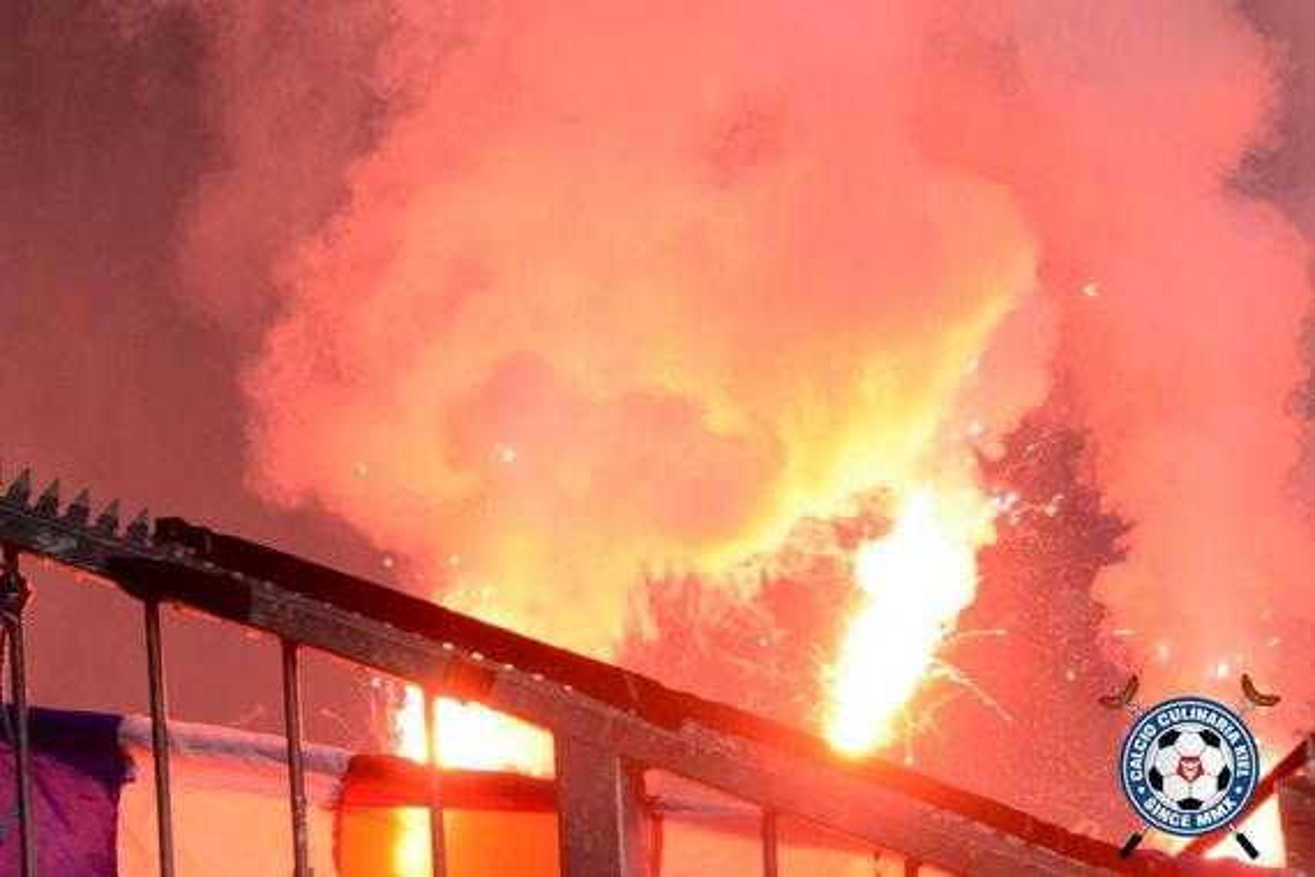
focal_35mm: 255
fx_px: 9314
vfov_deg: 5.4
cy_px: 438
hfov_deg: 8.1
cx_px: 658
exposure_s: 1/400
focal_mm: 170
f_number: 14
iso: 500
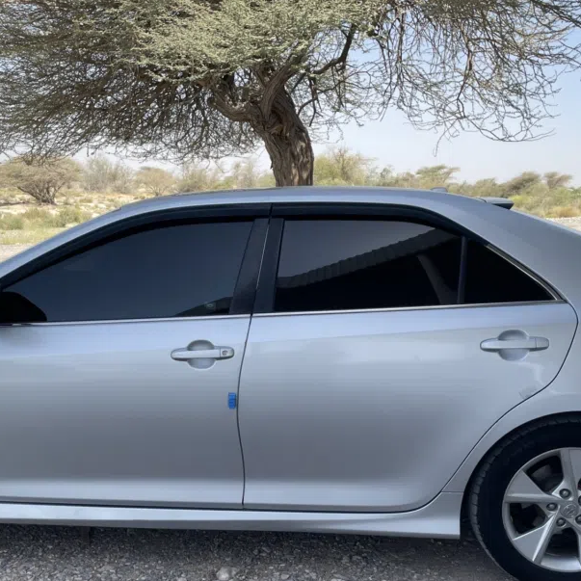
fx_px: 741
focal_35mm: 39
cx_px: 252
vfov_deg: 42.5
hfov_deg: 42.7
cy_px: 361
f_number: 1.6
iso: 32
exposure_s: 1/1247
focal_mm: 4.2
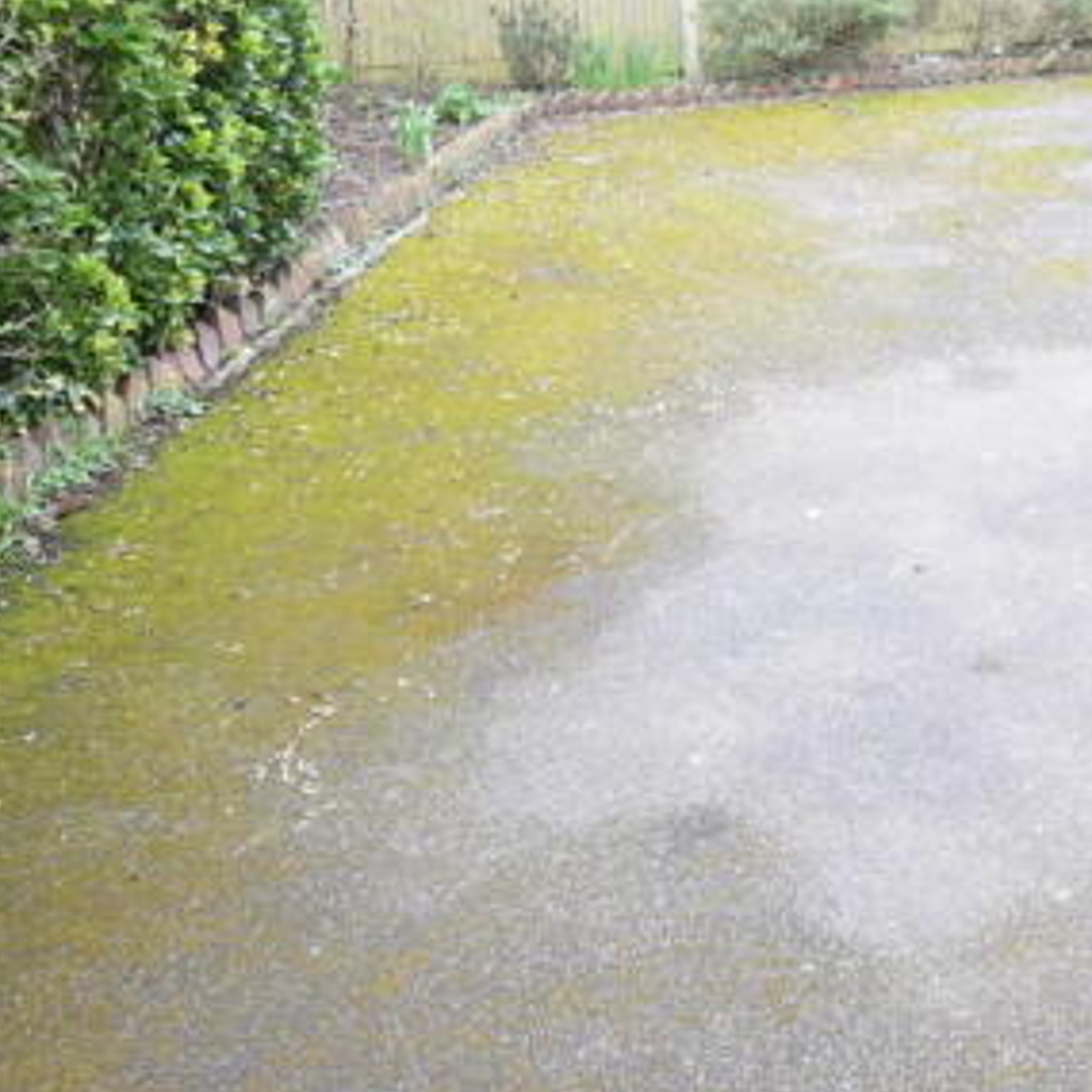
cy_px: 308
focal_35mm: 44
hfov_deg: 35.8
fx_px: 1570
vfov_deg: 37.6
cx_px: 1010
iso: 400
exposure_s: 1/100
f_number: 5
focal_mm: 15
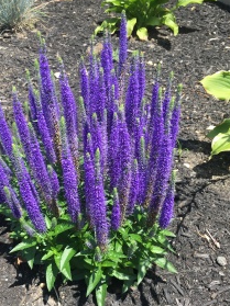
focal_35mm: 38
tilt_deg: -34.6
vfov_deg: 48.7
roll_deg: +3.2
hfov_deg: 37.6
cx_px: 94
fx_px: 337
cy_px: 184
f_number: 2.2
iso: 25
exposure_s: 1/610
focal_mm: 4.15
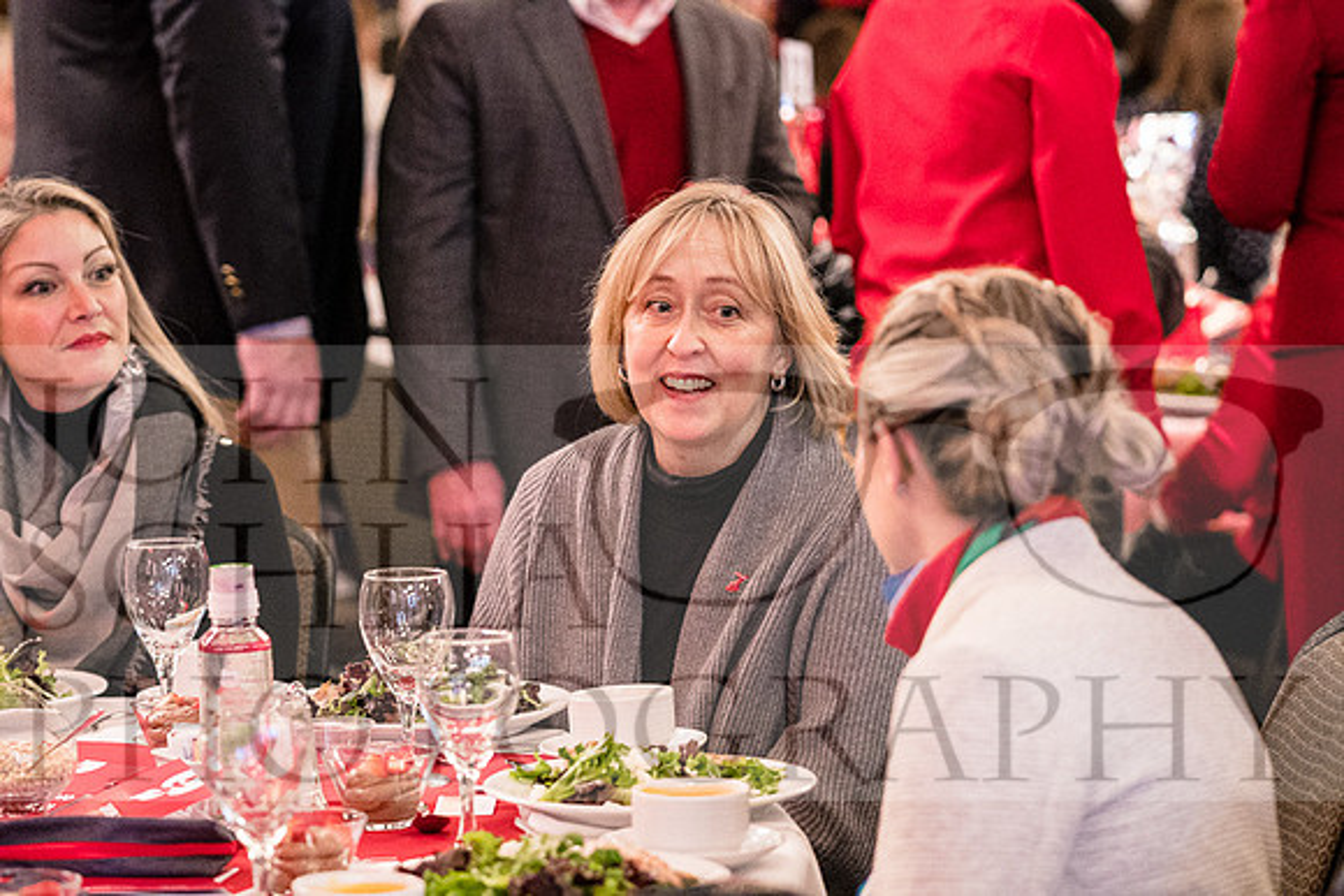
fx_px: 5265
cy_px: 448
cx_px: 672
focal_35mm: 141
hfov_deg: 14.5
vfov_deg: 9.7
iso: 6400
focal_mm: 94
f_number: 2.8
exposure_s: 1/60
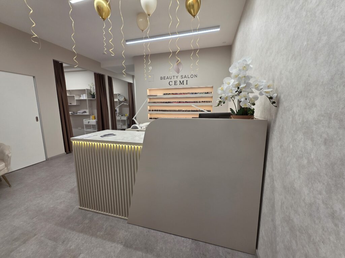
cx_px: 172
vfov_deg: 89.9
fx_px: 130
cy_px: 129
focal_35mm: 13
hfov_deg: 106.2
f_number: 1.9
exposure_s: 1/100
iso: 100
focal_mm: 2.2
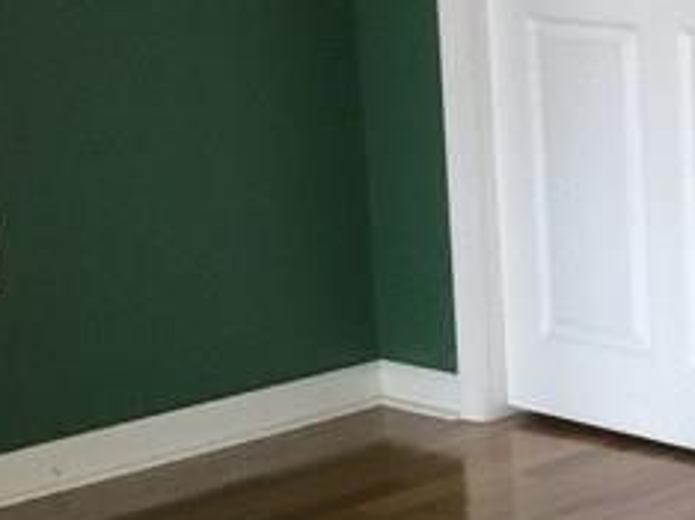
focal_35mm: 127
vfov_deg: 11.7
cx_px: 1031
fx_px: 2547
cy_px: 273
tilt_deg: -10.4
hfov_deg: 14.5
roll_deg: -0.2
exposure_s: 1/15
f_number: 2.2
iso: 64
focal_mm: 4.15
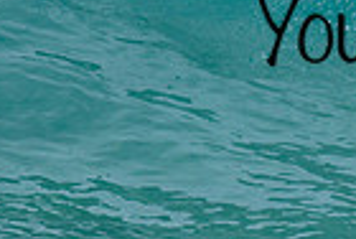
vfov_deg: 0.5
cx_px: 511
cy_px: -115
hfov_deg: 0.7
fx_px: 28481
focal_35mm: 2874
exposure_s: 1/2000
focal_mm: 560
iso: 400
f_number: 8
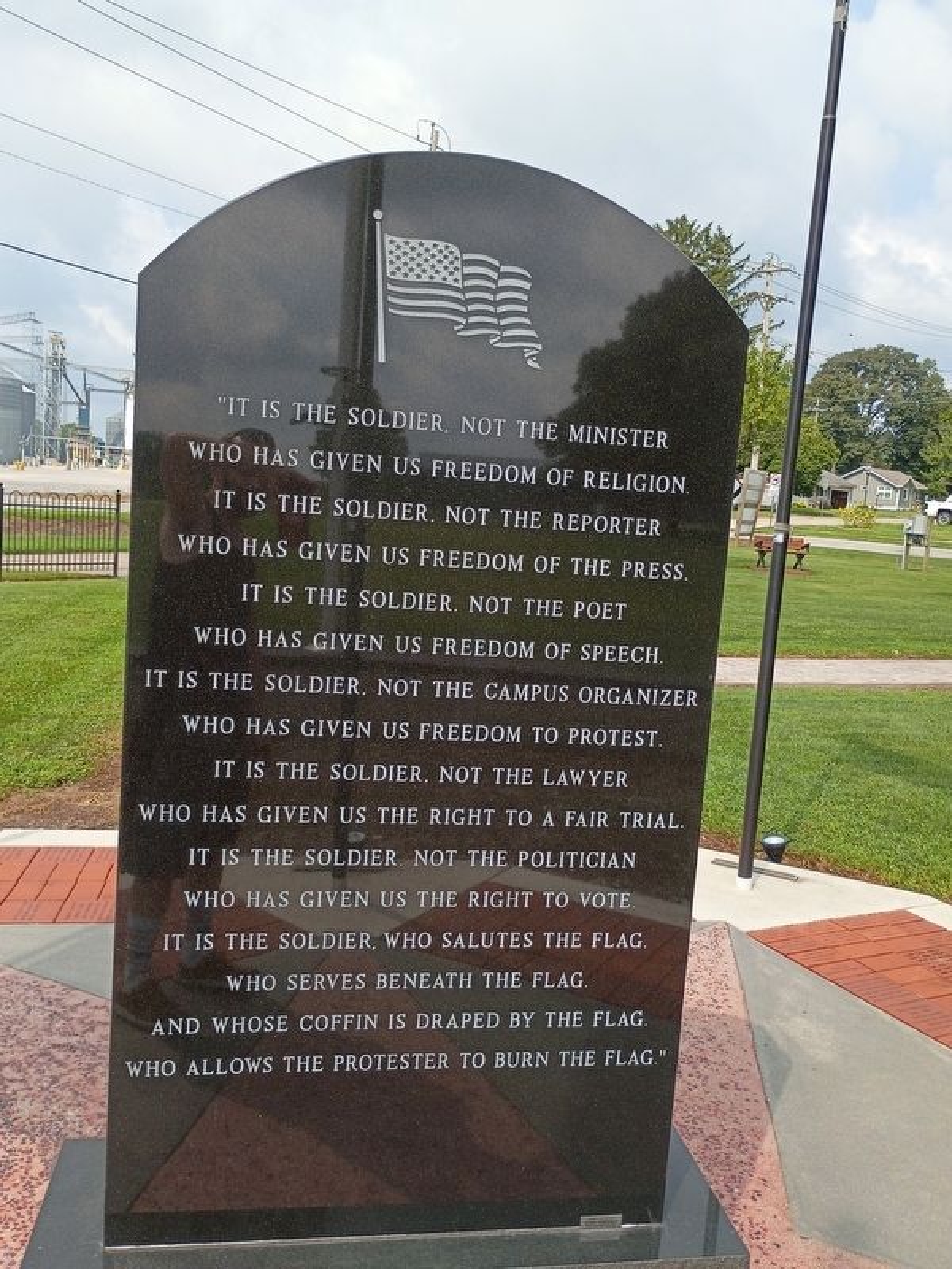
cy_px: 634
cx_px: 476
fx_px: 1063
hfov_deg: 48.2
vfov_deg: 61.7
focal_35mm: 29
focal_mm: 4.27
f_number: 1.8
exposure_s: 1/926
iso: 101
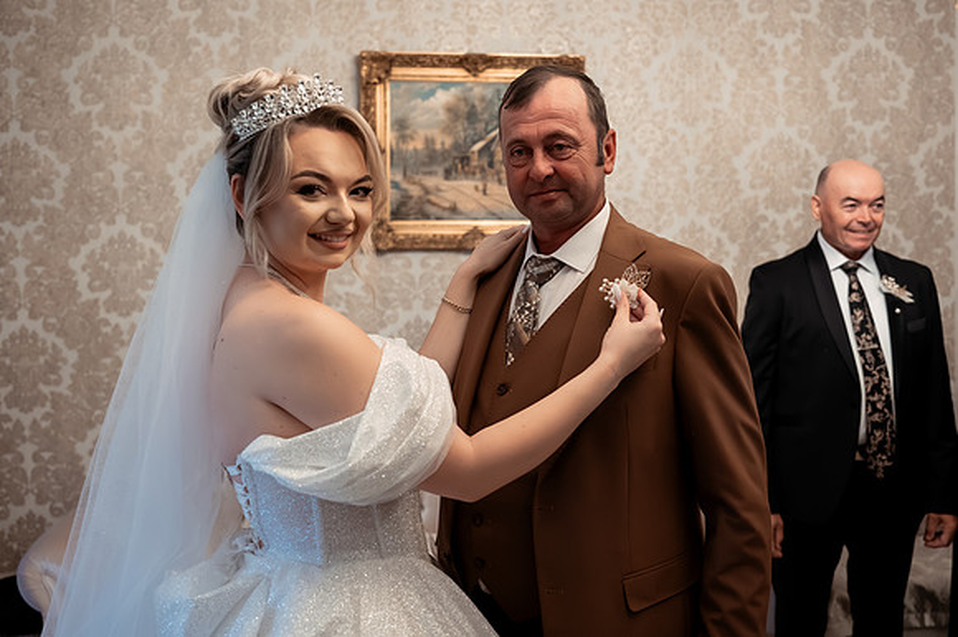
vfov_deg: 37.2
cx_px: 525
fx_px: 946
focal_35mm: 36
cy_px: 292
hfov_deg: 53.6
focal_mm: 32
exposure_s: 1/200
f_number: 3.2
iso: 3200
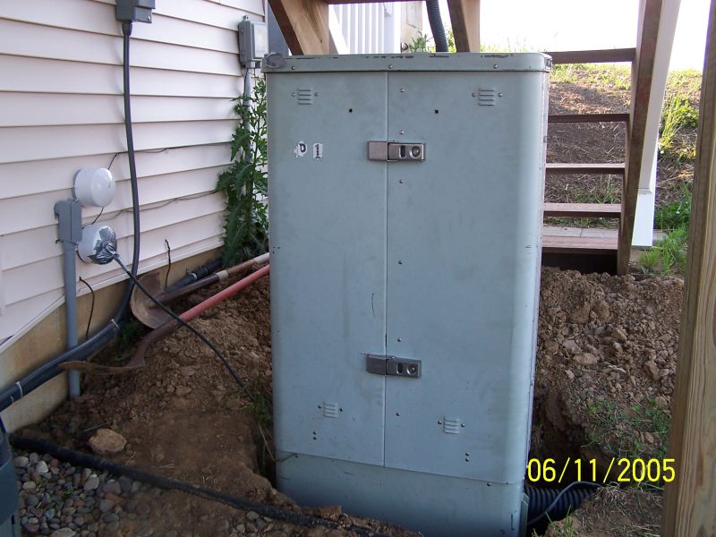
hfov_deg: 49.0
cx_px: 358
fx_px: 786
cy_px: 268
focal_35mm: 38
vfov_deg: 37.7
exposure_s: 1/125
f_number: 2.8
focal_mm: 6.3
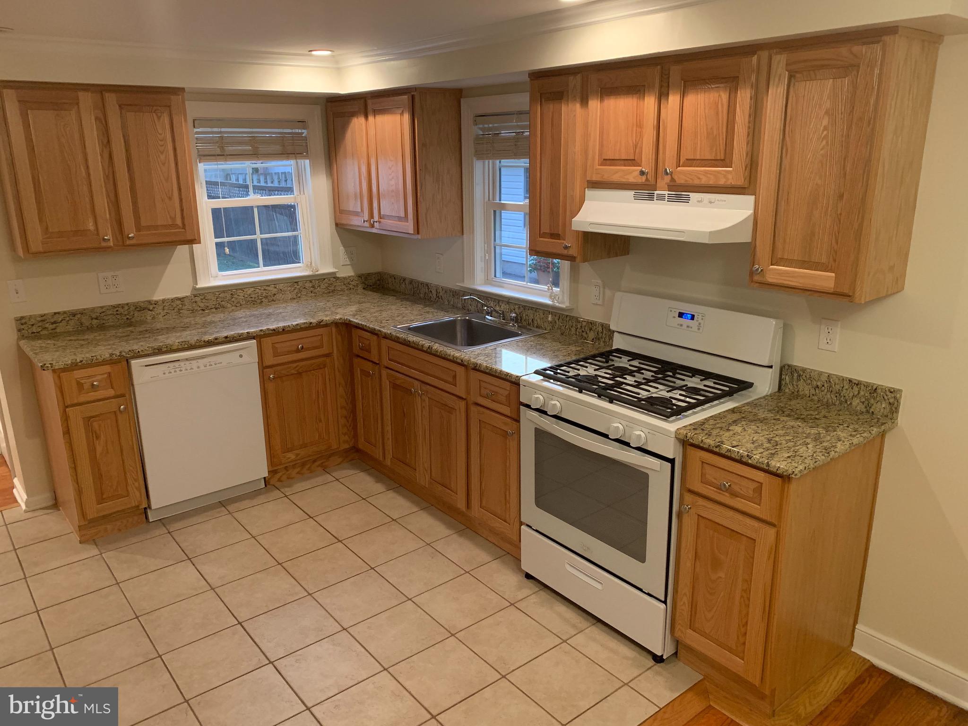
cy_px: 363
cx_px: 484
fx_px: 727
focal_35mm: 26
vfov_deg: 53.1
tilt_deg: -16.5
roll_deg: +0.1
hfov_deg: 67.3
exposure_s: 1/60
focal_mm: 4.25
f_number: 1.8
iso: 400
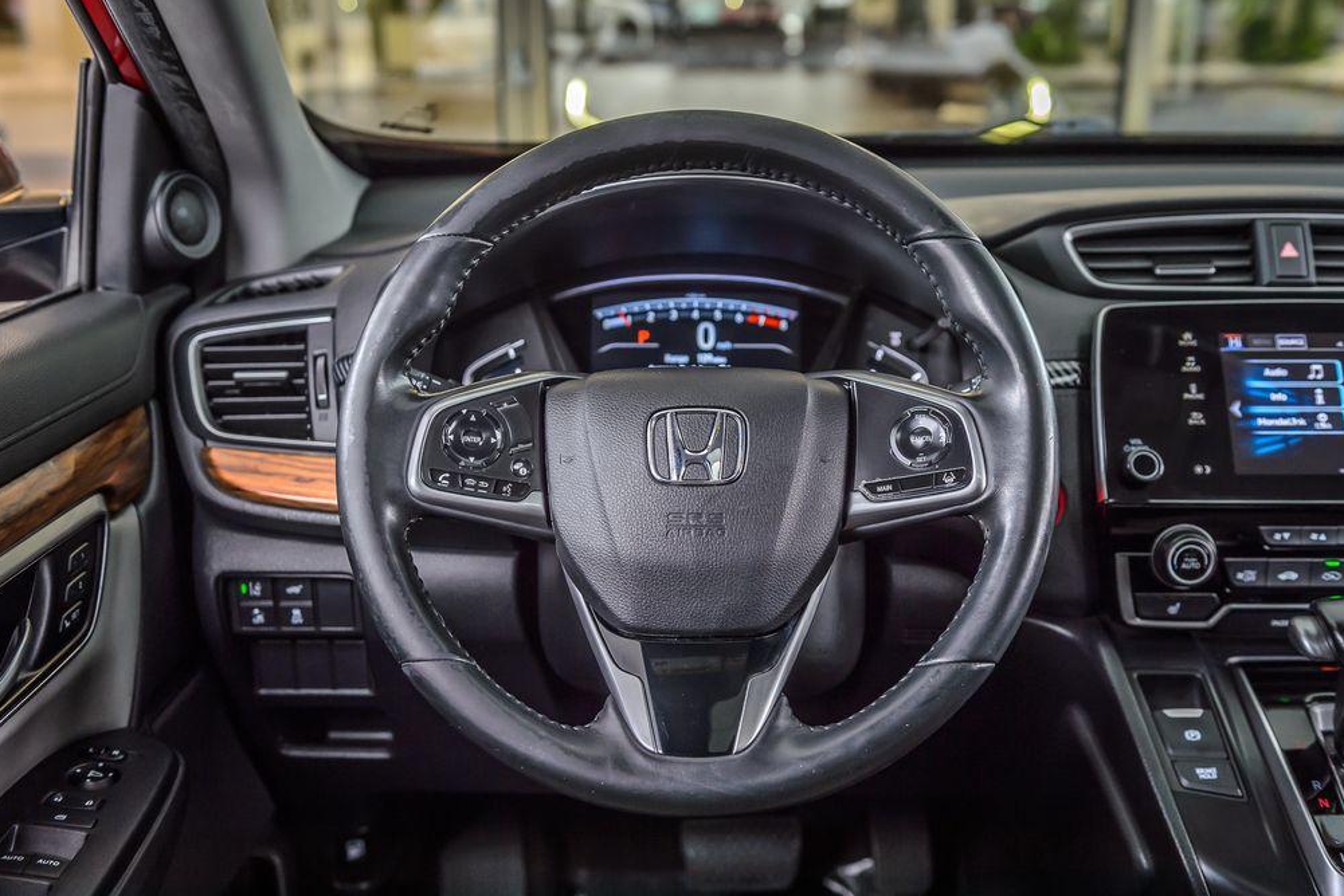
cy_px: 452
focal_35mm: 40
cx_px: 682
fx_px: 1494
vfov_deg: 33.4
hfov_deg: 48.4
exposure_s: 1/80
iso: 400
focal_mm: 38
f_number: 4
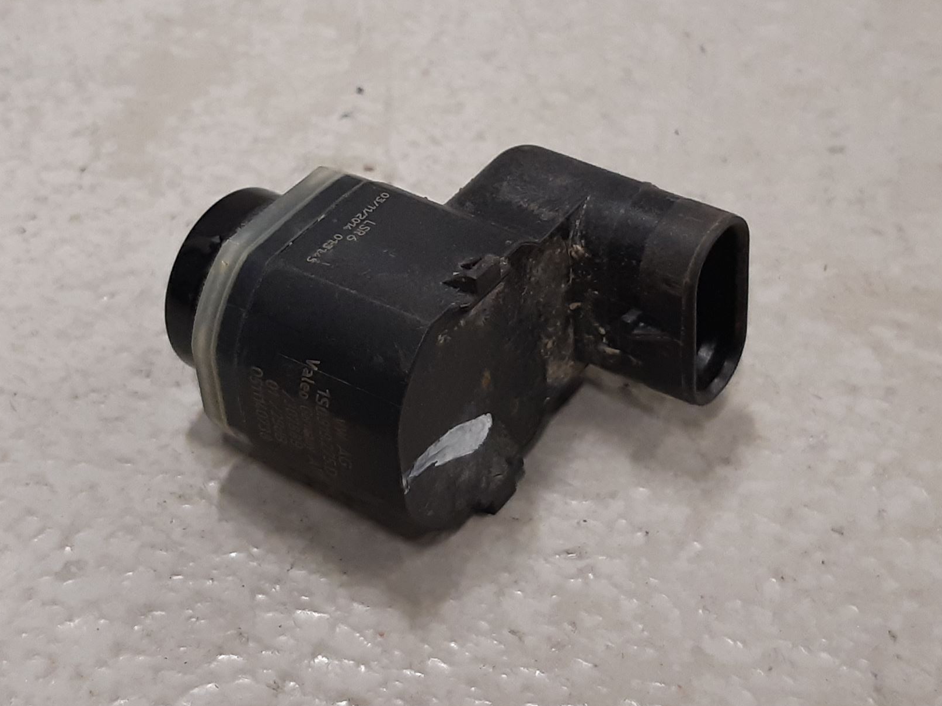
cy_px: 265
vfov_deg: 42.6
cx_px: 416
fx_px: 898
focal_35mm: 33
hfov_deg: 55.2
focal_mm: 3.93
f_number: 1.7
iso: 160
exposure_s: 1/50
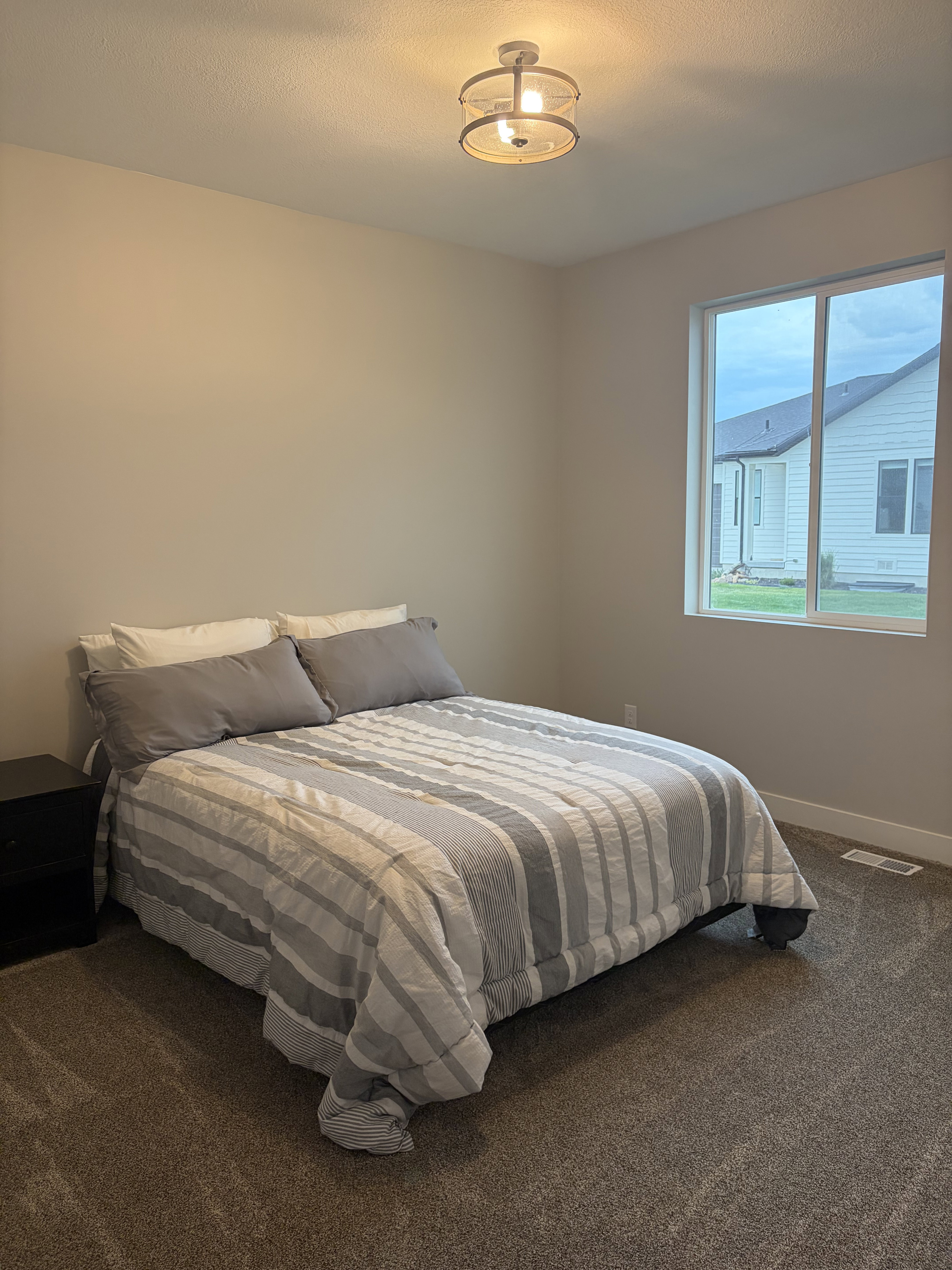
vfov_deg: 67.3
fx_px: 953
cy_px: 635
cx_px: 476
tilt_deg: -7.0
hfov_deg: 53.1
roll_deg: +0.8
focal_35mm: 26
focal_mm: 5.96
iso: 200
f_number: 1.6
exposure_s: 1/120
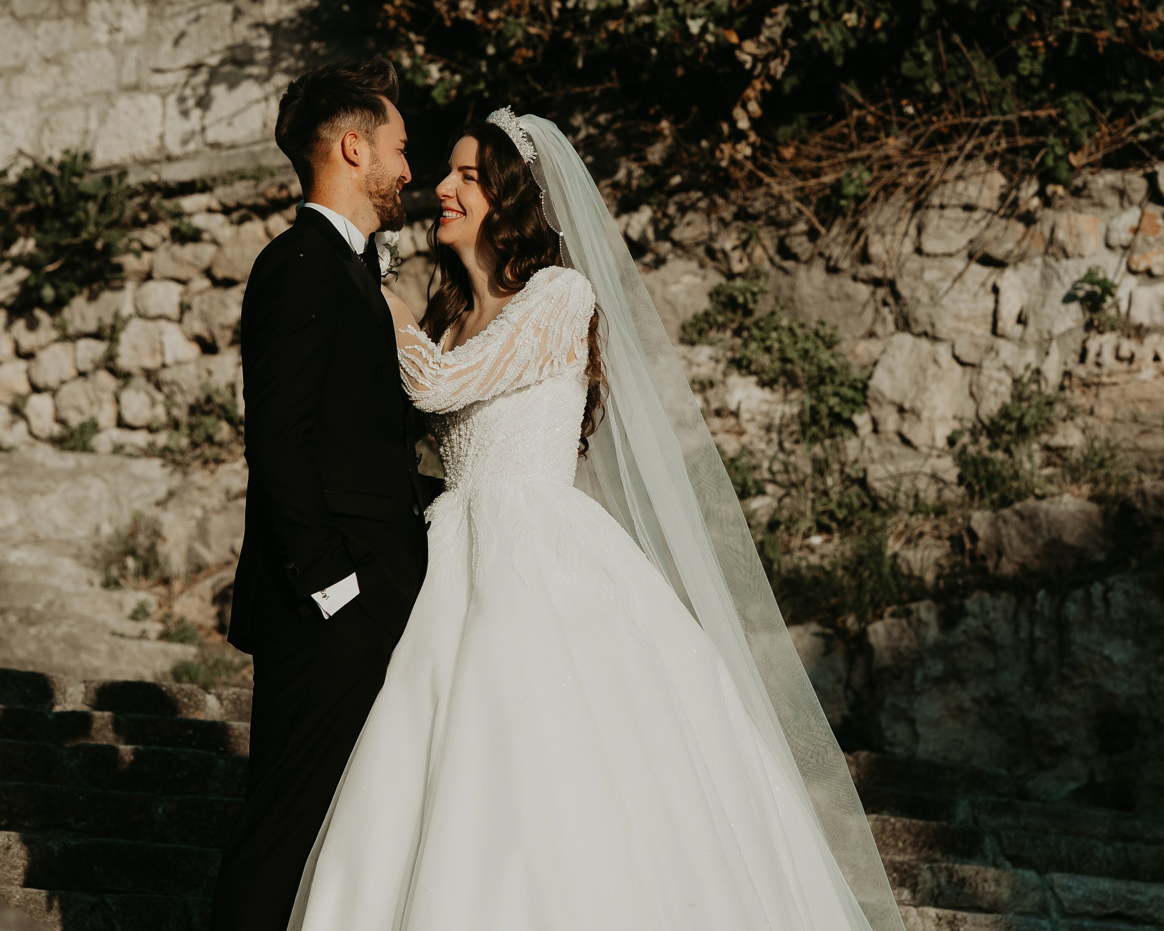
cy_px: 276
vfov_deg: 10.4
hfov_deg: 13.0
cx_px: 551
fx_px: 5099
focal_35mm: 148
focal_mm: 85
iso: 250
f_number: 3.5
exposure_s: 1/2500
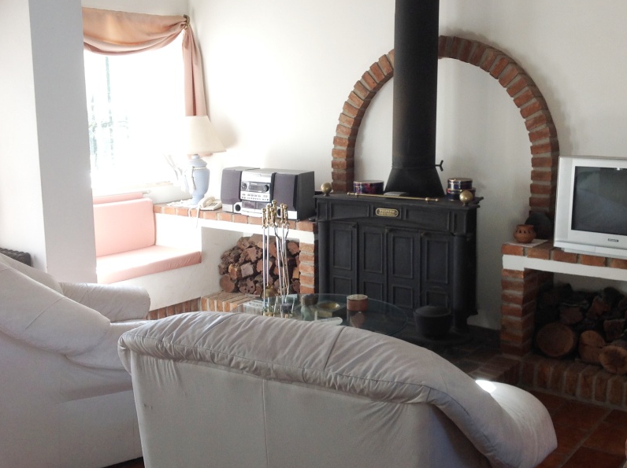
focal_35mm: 45
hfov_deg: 42.1
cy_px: 243
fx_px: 814
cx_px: 325
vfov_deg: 32.1
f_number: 2.4
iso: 64
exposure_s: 1/60
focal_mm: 4.28
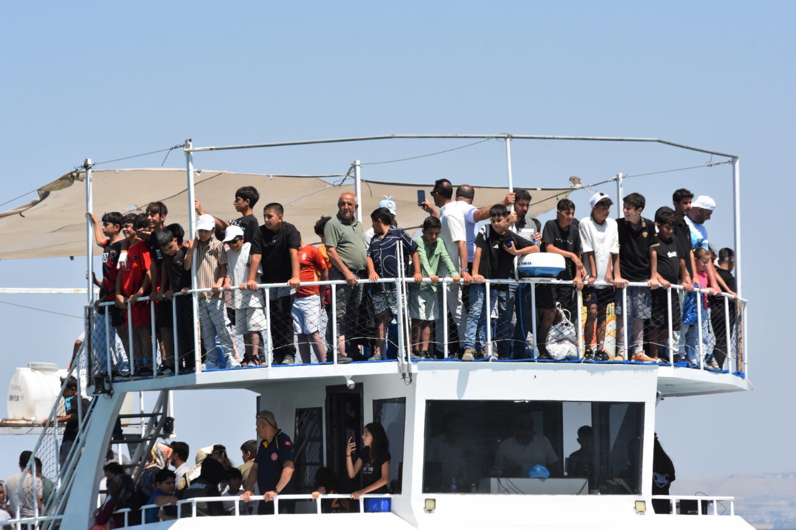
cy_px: 265
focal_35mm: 285
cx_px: 398
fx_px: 6300
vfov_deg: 4.8
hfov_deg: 7.2
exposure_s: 1/3200
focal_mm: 190
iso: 800
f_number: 7.1
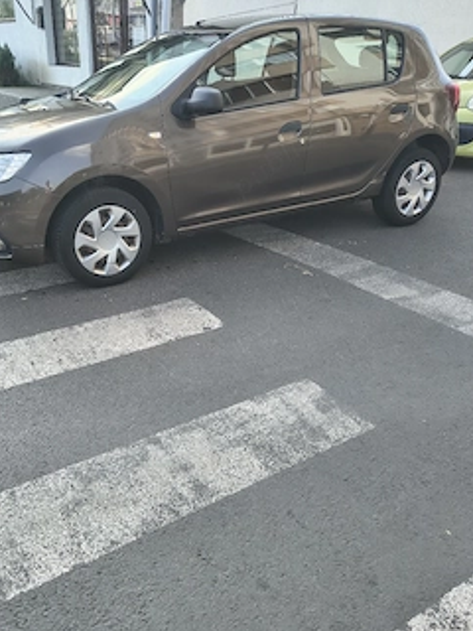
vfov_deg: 60.0
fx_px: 547
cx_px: 183
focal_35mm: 30
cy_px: 325
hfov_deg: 46.5
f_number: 1.8
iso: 100
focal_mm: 5.56
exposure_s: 1/303
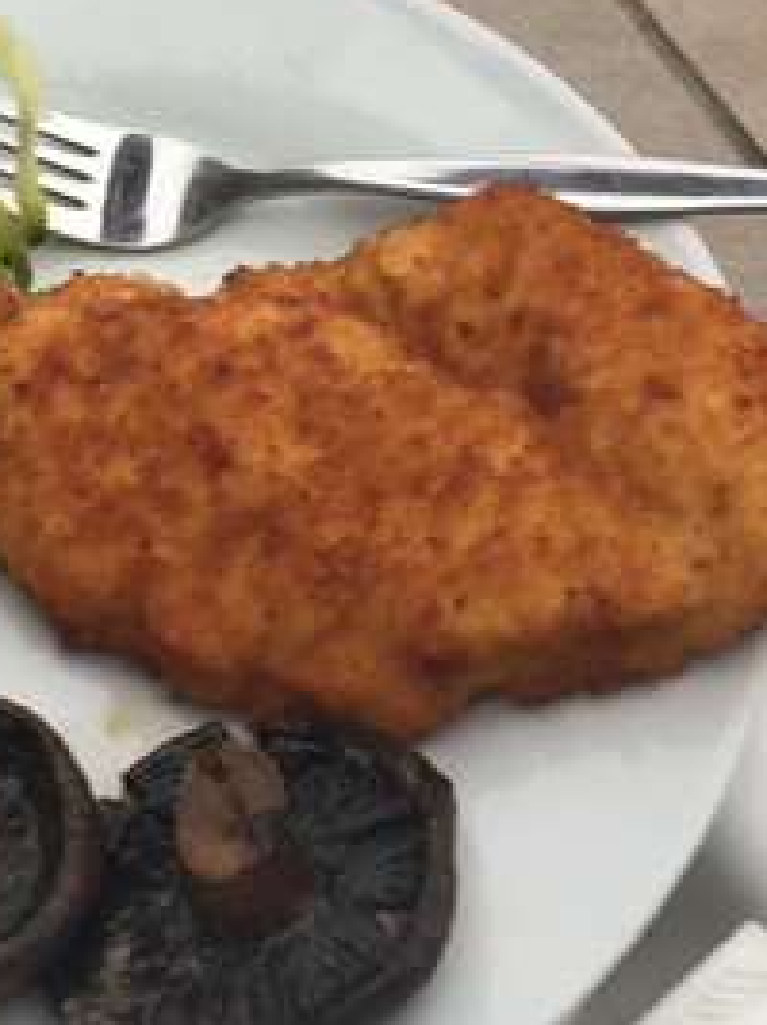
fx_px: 2957
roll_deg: +2.7
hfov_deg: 14.6
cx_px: 42
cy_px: 61
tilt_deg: -40.7
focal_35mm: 100
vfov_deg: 19.2
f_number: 2.2
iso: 40
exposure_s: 1/100
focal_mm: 4.15
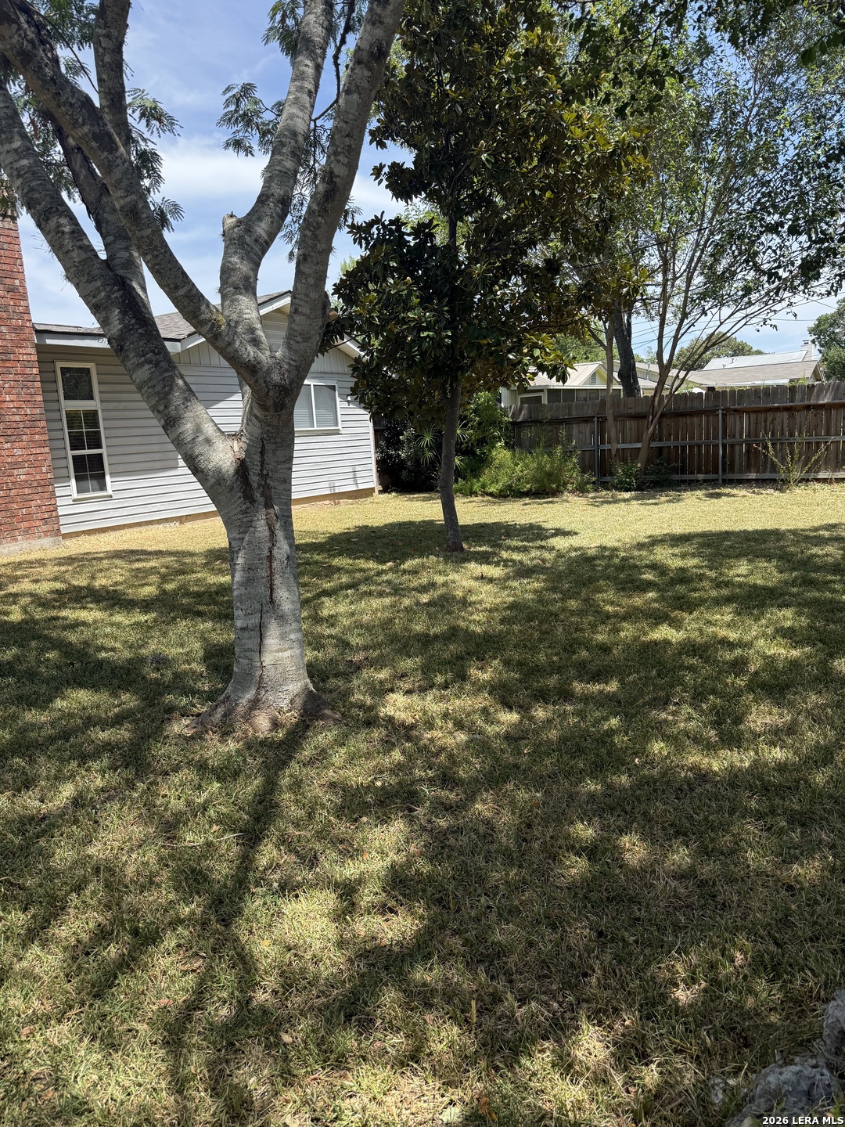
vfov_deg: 71.6
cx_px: 422
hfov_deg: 56.8
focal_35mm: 24
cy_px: 564
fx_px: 781
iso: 100
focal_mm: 6.76
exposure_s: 1/2299
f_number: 1.78
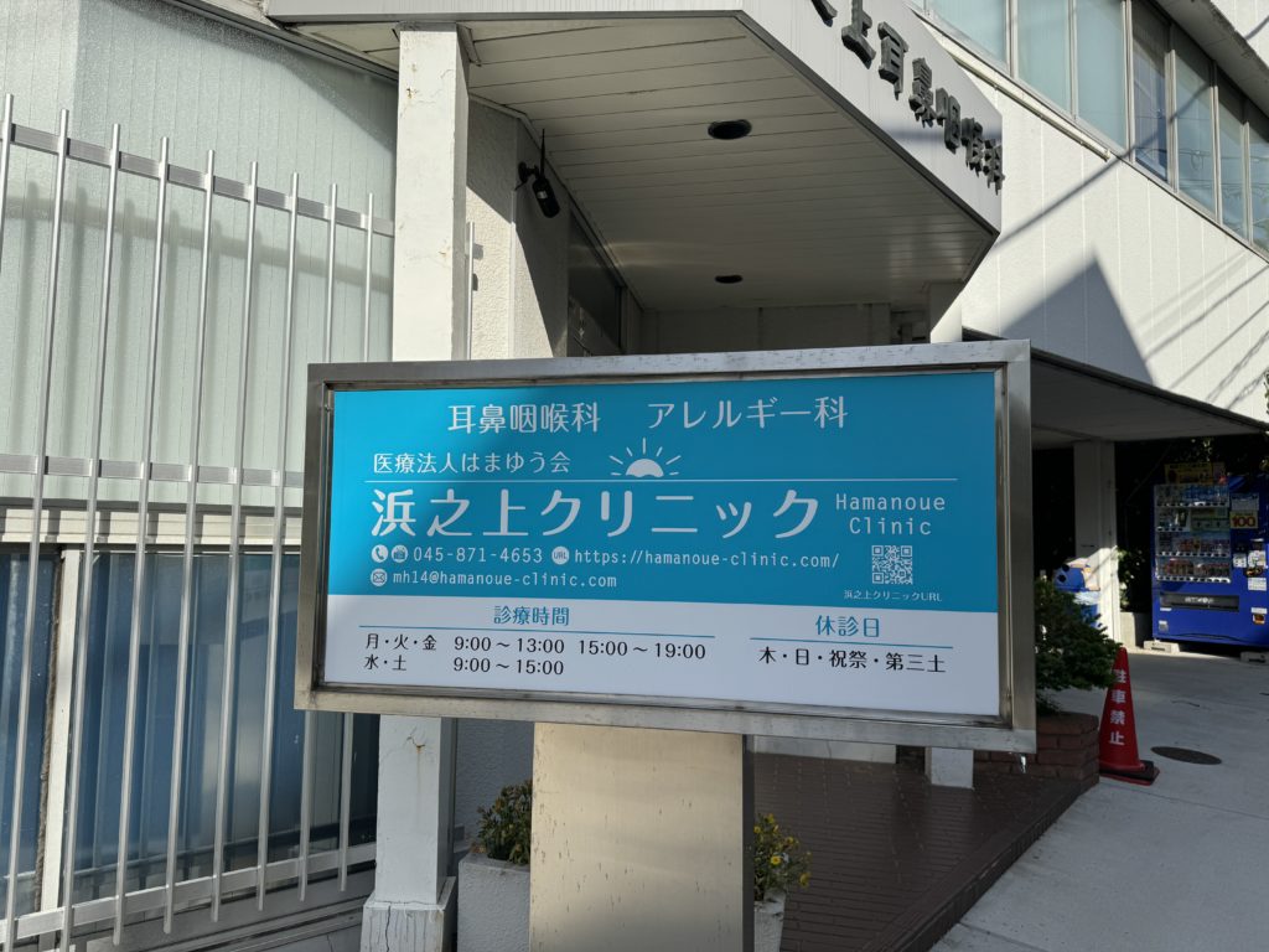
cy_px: 476
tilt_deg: +4.8
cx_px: 634
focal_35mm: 24
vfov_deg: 56.8
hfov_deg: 71.6
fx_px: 880
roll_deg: -0.2
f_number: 1.78
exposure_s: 1/6410
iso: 80
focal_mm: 6.76
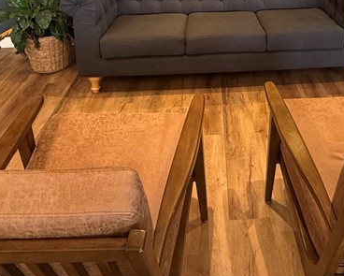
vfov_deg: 34.0
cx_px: 234
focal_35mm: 38
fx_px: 387
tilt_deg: -13.0
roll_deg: +0.6
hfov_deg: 47.0
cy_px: -27
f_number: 2.2
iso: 320
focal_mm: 2.22
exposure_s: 1/60
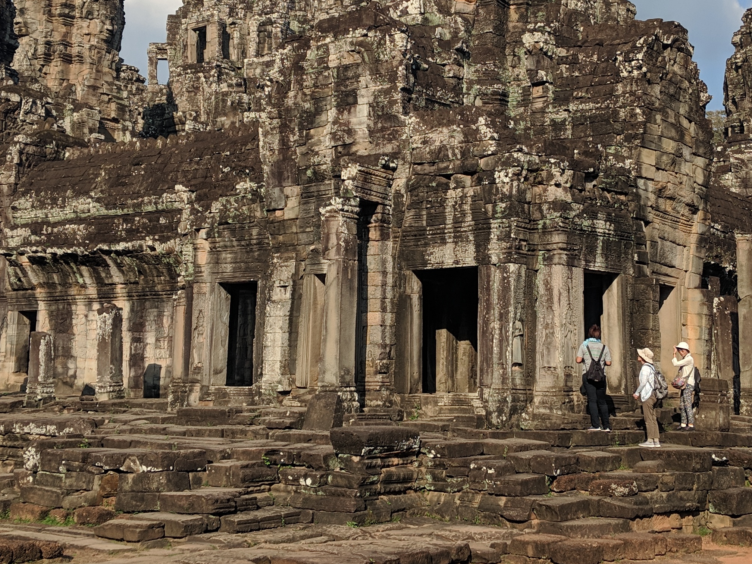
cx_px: 454
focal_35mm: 54
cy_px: 200
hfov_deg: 35.4
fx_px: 1173
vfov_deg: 26.9
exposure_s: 1/2597
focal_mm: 4.44
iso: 54
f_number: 1.8
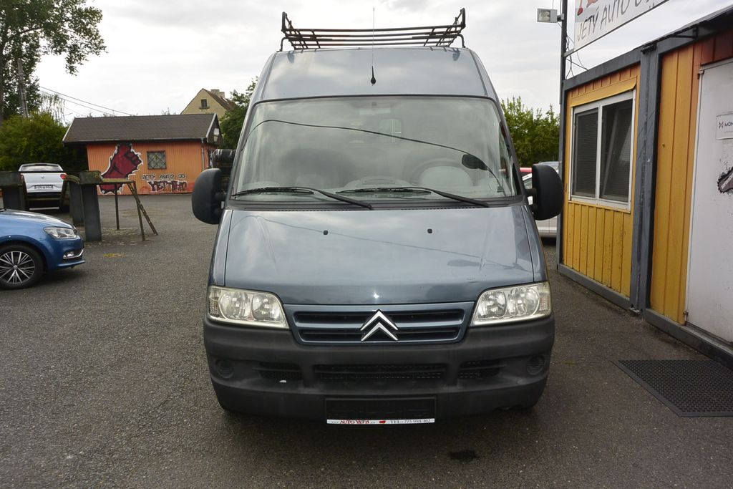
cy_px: 244
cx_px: 366
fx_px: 550
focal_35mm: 27
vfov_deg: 47.9
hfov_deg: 67.4
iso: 160
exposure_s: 1/250
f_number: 8
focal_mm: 10
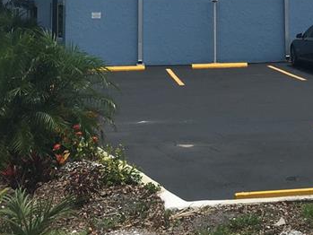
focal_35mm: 85
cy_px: -83
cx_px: 265
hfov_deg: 22.6
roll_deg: -0.2
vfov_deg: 16.3
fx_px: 769
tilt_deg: +7.0
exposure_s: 1/1972
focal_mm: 4.15
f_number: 2.2
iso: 25
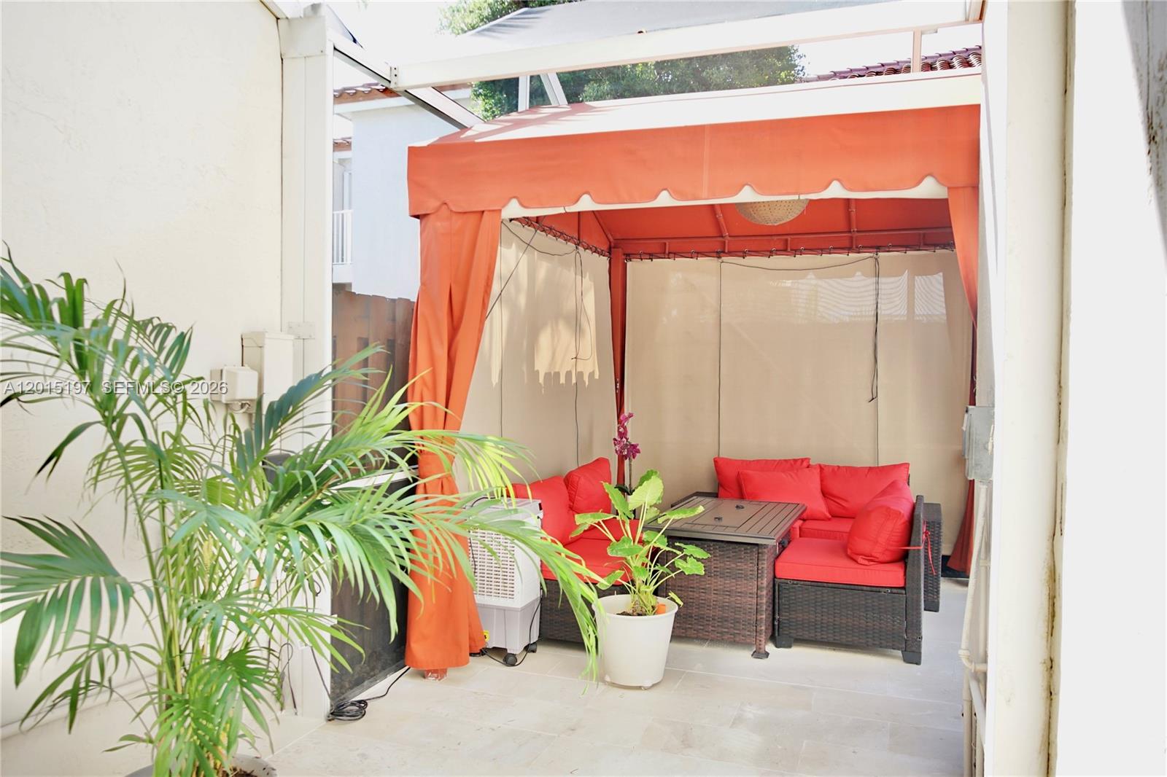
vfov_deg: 47.9
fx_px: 875
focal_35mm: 27
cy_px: 388
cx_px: 584
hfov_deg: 67.4
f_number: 4
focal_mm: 18
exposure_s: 1/60
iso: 100
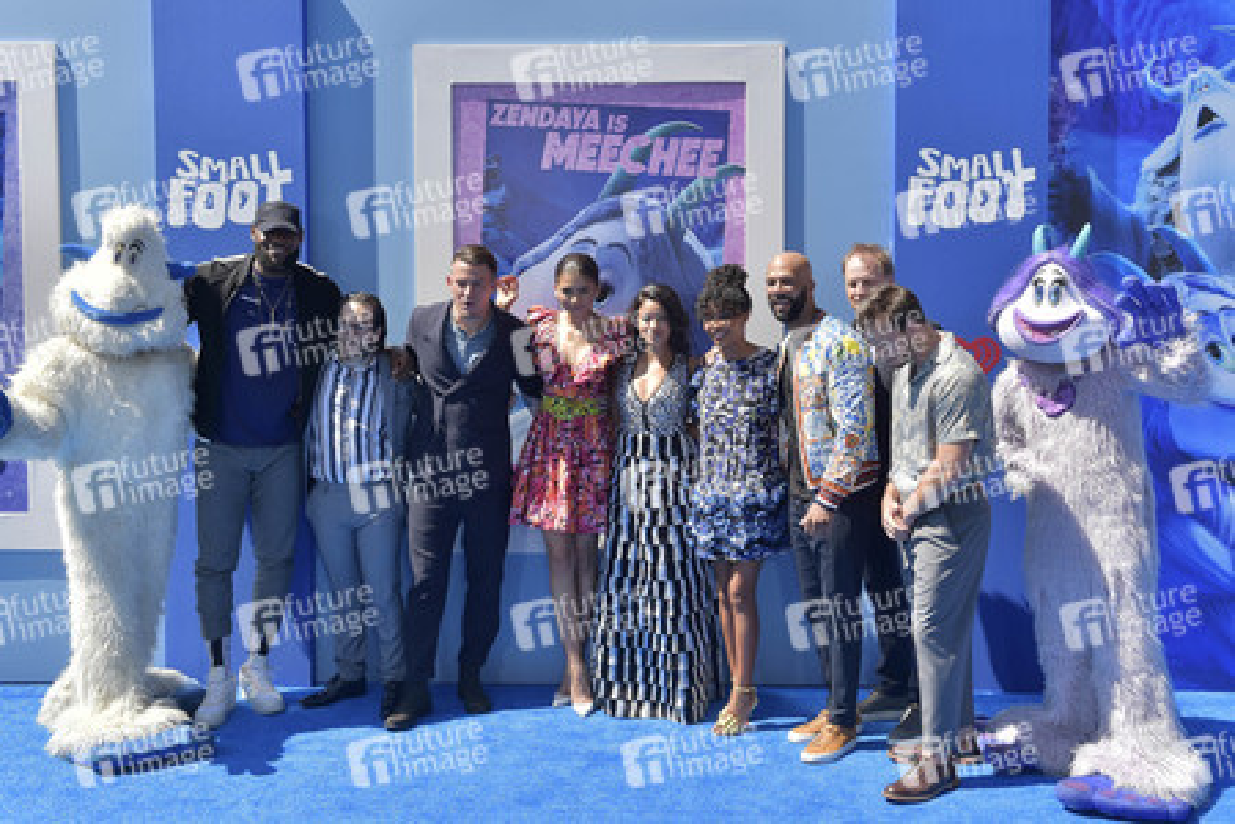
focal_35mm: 38
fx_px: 1304
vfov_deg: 35.1
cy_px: 412
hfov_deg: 50.7
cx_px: 618
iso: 200
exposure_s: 1/250
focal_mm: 38
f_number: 7.1
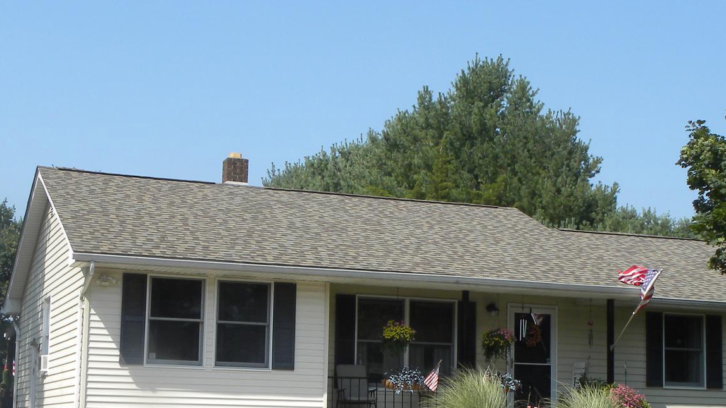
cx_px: 412
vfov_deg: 16.7
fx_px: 1386
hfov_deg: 29.3
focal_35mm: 72
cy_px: 269
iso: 64
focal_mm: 6.6
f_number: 5.6
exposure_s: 1/276
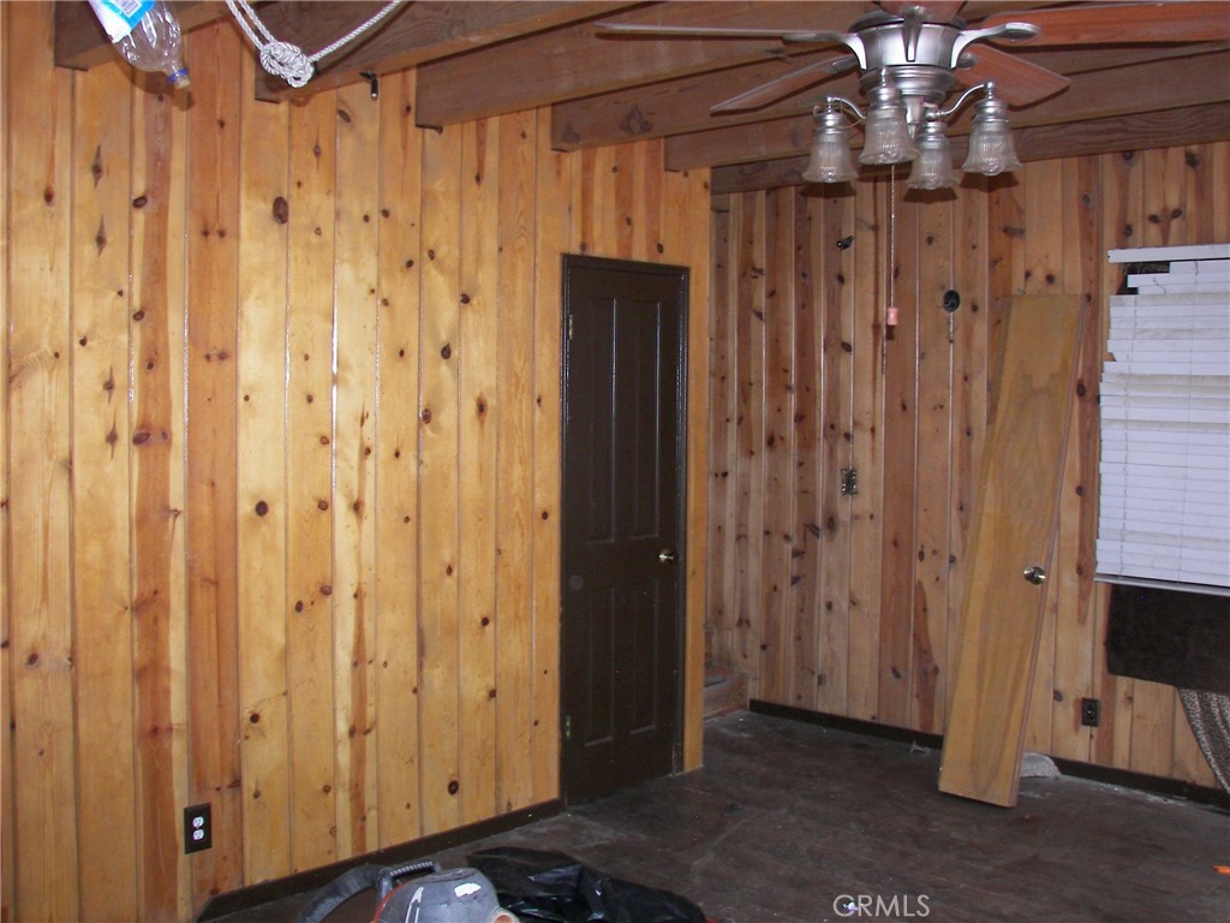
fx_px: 1279
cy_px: 462
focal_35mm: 36
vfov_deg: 39.7
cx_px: 615
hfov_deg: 51.4
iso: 125
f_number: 2.8
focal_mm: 6
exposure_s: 1/30
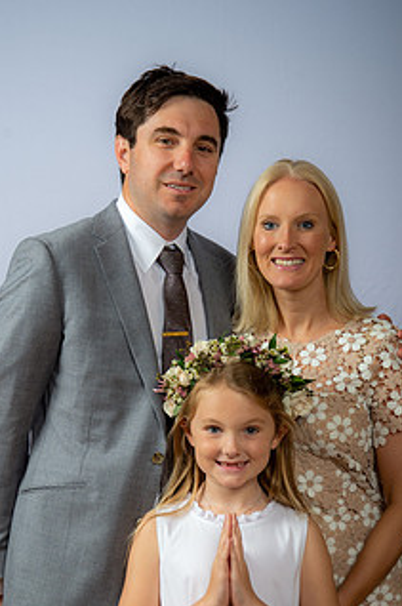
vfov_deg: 24.7
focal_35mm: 82
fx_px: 1378
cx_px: 193
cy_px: 396
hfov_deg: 16.6
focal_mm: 58
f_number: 6.3
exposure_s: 1/200
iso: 250
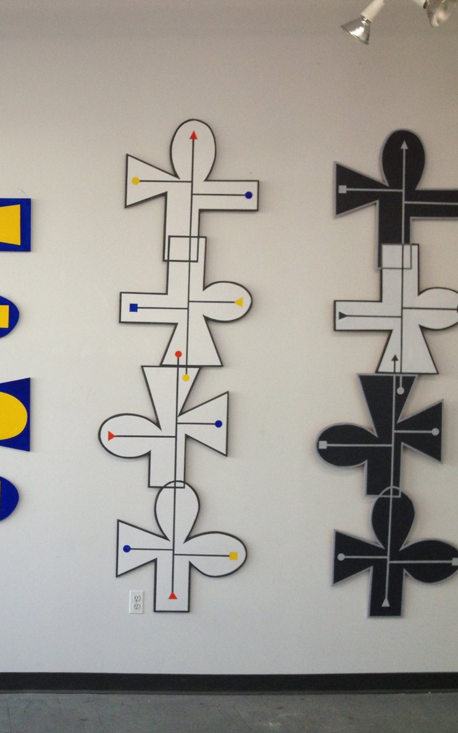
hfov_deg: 24.7
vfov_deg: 40.3
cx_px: 6
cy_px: 366
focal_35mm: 50
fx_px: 998
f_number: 2.4
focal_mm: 4.28
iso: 80
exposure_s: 1/120
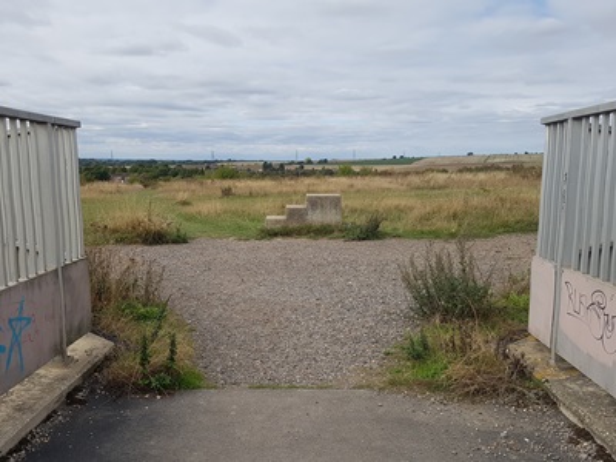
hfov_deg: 67.3
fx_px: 463
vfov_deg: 53.1
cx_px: 308
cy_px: 231
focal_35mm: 26
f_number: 1.7
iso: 50
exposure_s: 1/2600
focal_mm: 4.2
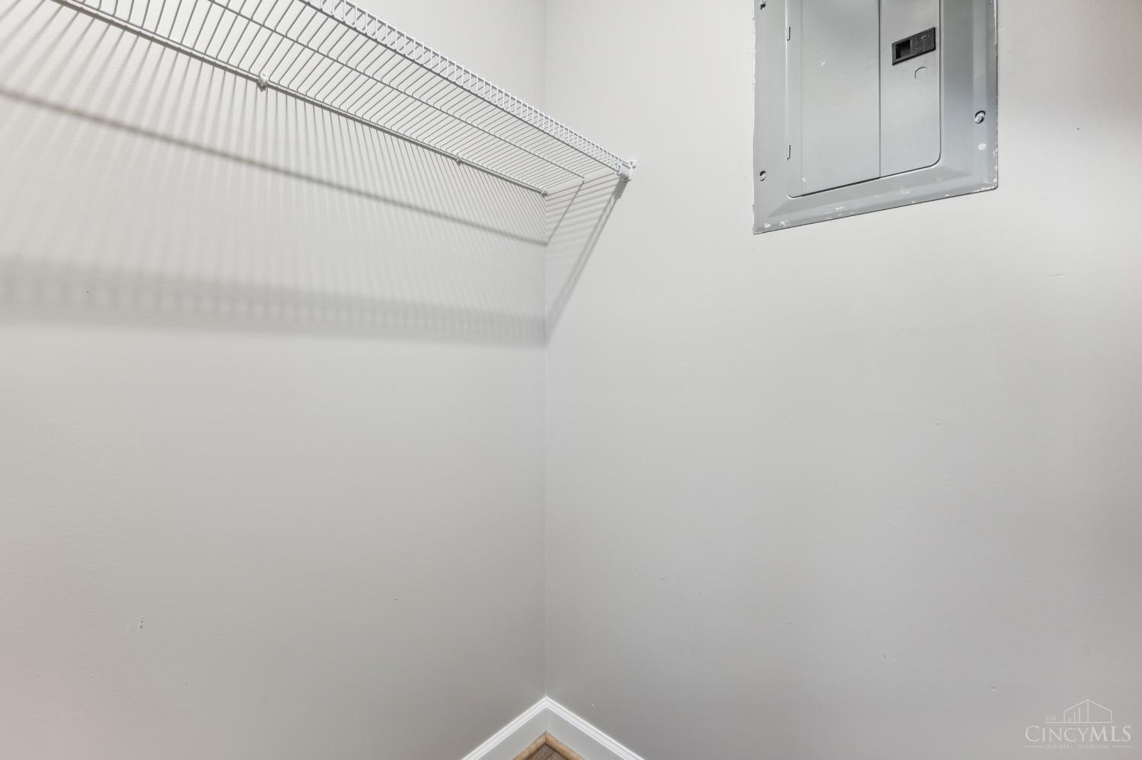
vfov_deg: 81.2
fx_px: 444
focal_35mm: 14
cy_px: 380
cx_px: 571
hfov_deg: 104.3
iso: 100
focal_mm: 14
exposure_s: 1/1.67
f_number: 8
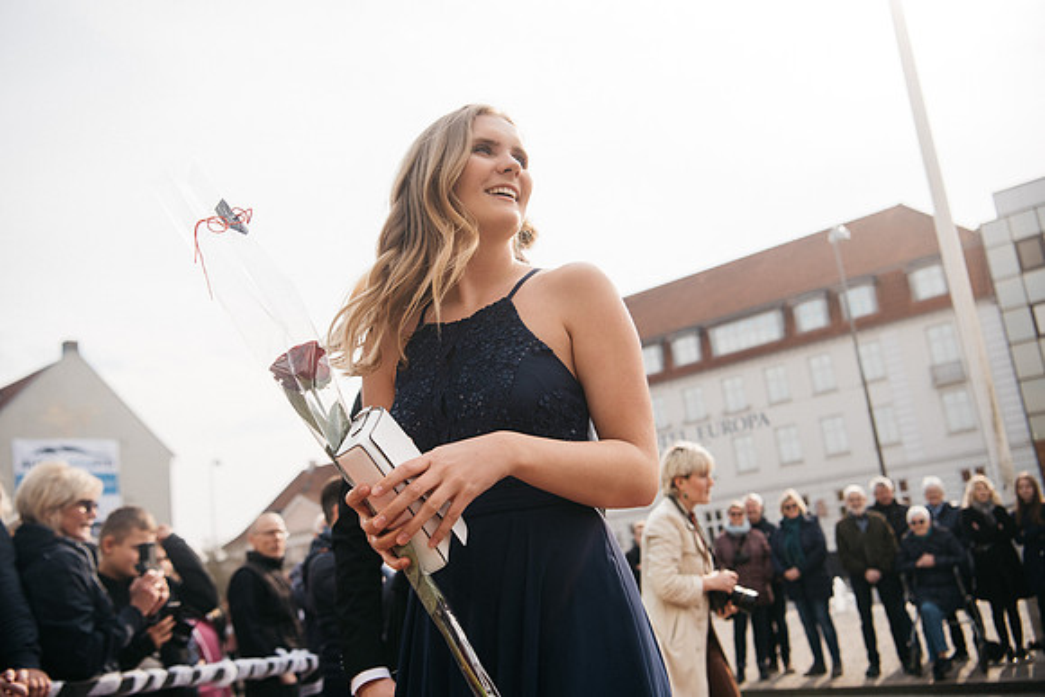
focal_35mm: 36
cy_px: 348
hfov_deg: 53.1
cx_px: 522
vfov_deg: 36.9
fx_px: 1045
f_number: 4
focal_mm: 36
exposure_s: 1/1000
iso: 100
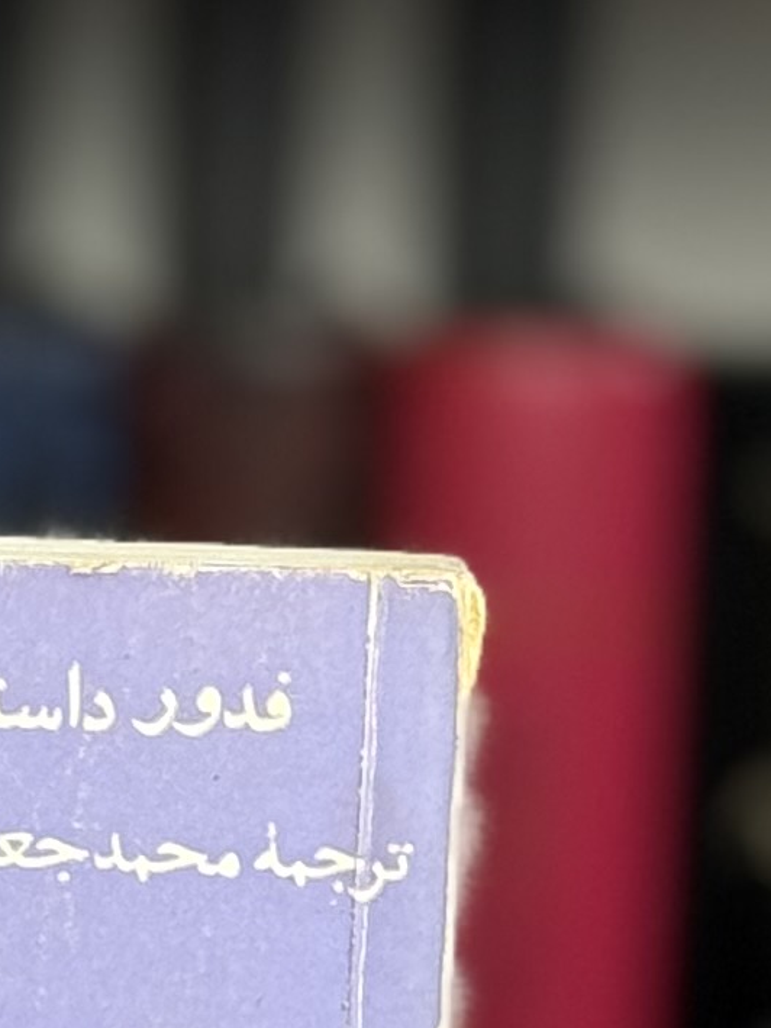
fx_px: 8105
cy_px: 1064
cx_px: -648
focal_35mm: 273
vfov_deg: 7.2
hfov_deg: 5.4
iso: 100
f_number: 1.78
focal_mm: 6.76
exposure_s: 1/100
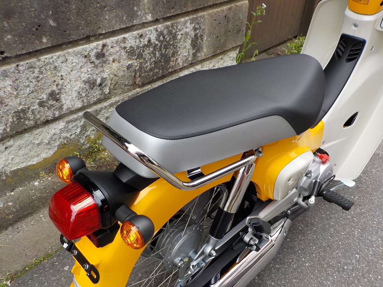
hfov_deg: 60.0
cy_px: 144
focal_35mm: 30
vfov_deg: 46.8
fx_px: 332
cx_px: 192
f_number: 3.3
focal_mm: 4.1
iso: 125
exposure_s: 1/250
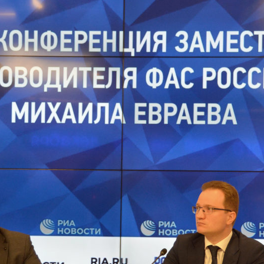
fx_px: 1156
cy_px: 178
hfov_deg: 13.0
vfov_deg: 13.0
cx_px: 156
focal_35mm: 134
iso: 800
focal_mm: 46
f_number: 4.5
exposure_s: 1/60
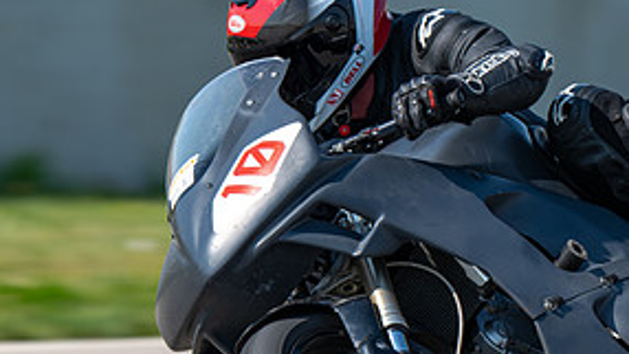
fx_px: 21286
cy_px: 340
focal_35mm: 1276
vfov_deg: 1.0
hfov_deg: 1.7
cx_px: 409
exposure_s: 1/250
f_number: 11
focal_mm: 600
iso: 180
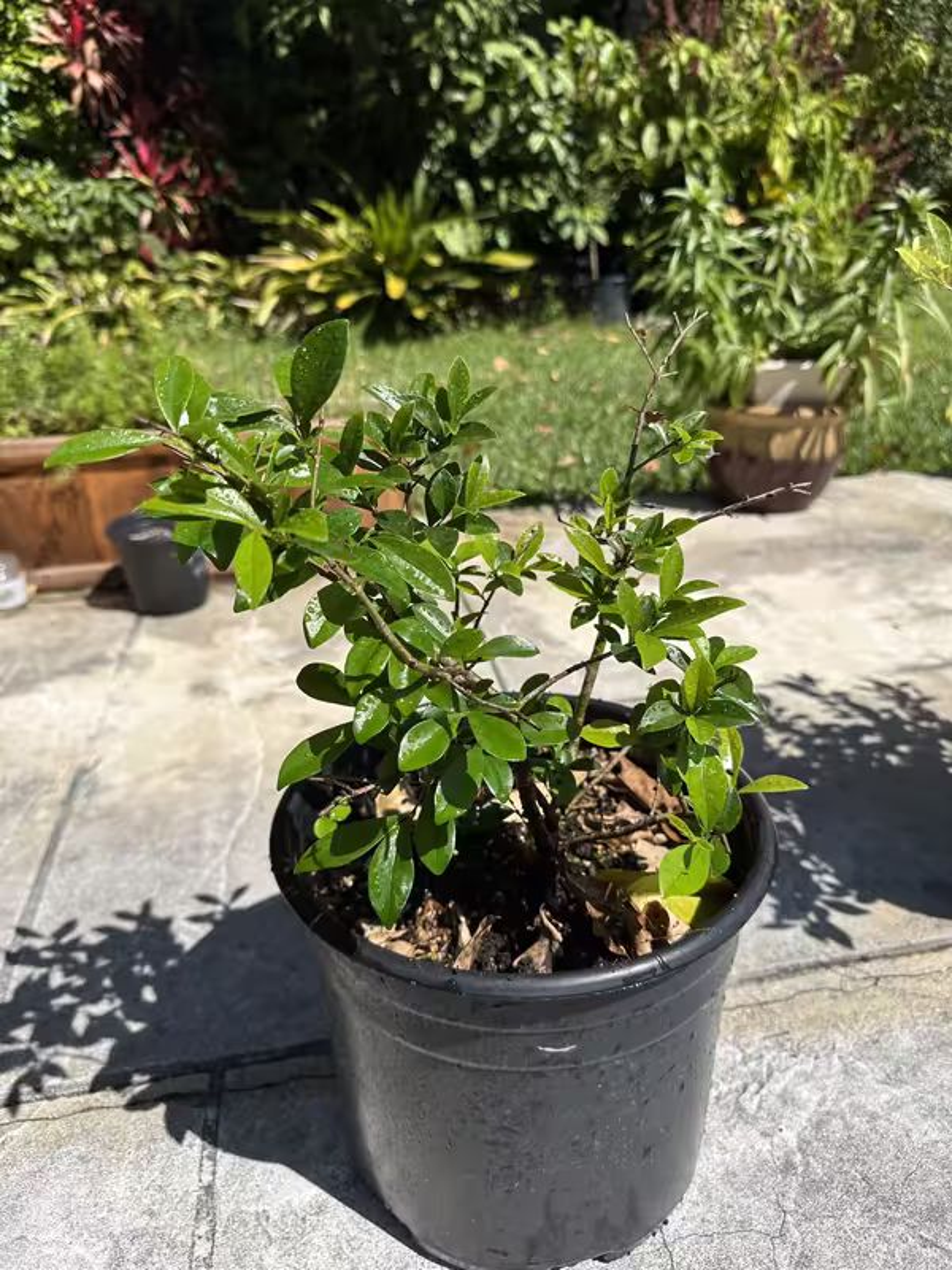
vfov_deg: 71.6
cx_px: 476
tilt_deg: -26.0
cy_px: 635
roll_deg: +0.7
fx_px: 880
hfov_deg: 56.8
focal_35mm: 24
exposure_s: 1/4348
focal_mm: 6.86
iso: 80
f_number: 1.78
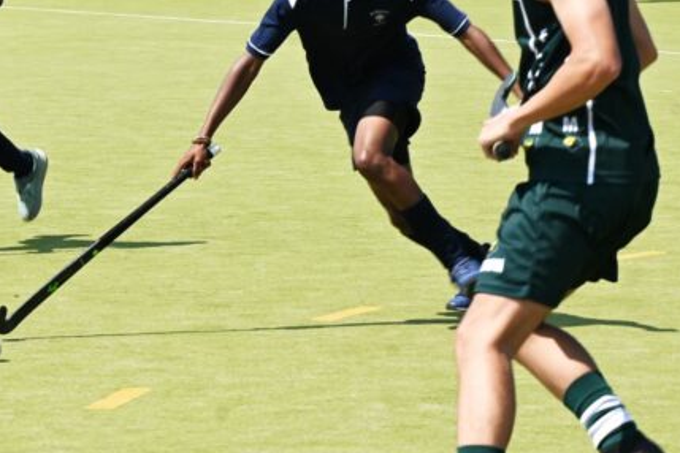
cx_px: 89
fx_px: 4760
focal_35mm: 252
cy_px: 192
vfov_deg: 5.5
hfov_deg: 8.1
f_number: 11
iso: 100
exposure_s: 1/200
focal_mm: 90
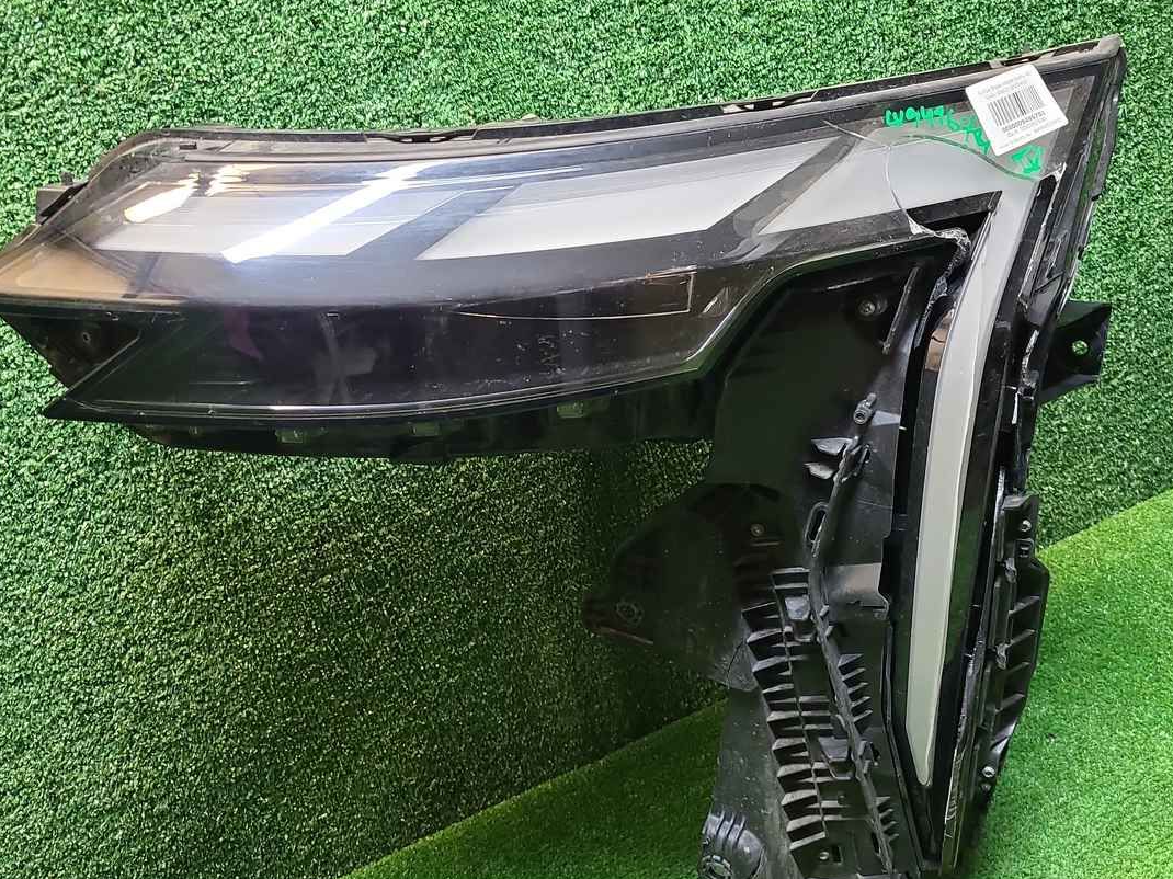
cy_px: 466
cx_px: 539
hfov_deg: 52.6
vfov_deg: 40.7
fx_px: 1186
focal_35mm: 35
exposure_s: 1/50
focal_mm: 5.4
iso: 343
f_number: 1.8
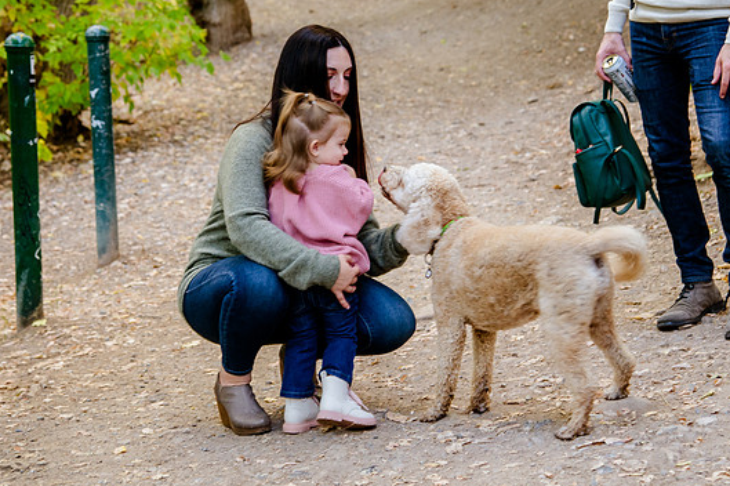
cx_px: 350
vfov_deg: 12.9
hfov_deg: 19.3
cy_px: 142
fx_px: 2148
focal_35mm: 106
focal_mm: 66
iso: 1250
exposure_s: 1/50
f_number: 5
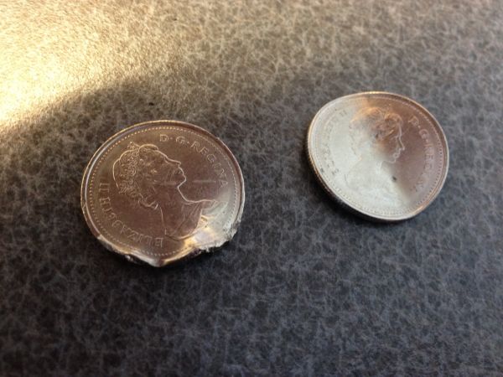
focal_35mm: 35
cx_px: 252
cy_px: 188
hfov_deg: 52.6
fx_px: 509
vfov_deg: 40.7
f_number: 2.4
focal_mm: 4.28
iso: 200
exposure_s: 1/20
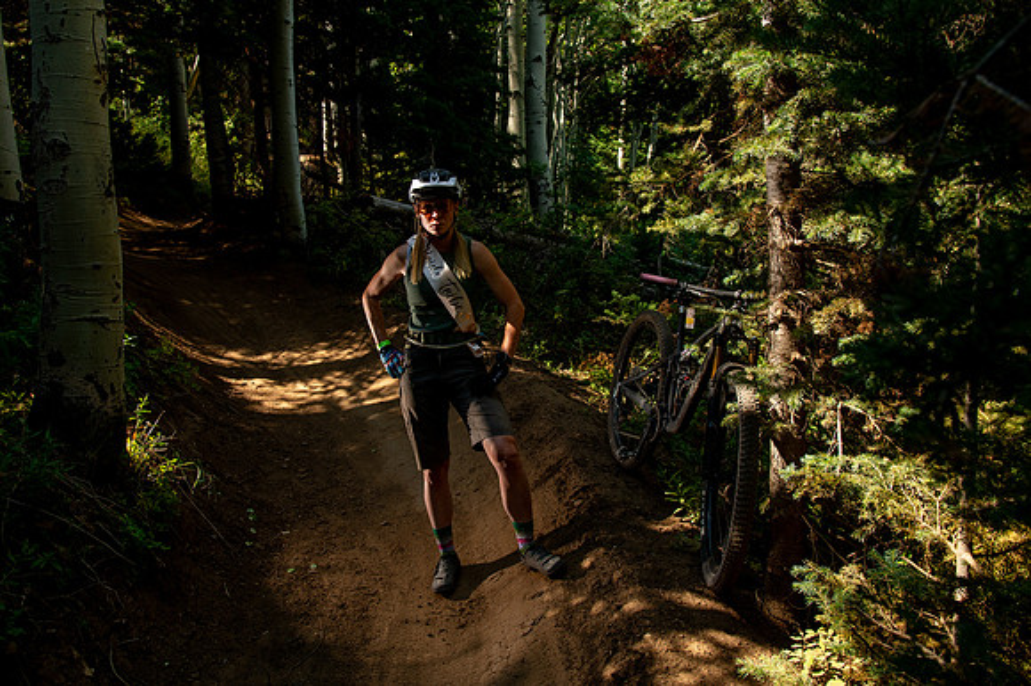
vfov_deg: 43.6
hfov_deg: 62.0
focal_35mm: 30
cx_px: 487
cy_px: 306
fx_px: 857
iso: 500
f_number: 6.3
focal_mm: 27
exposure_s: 1/500
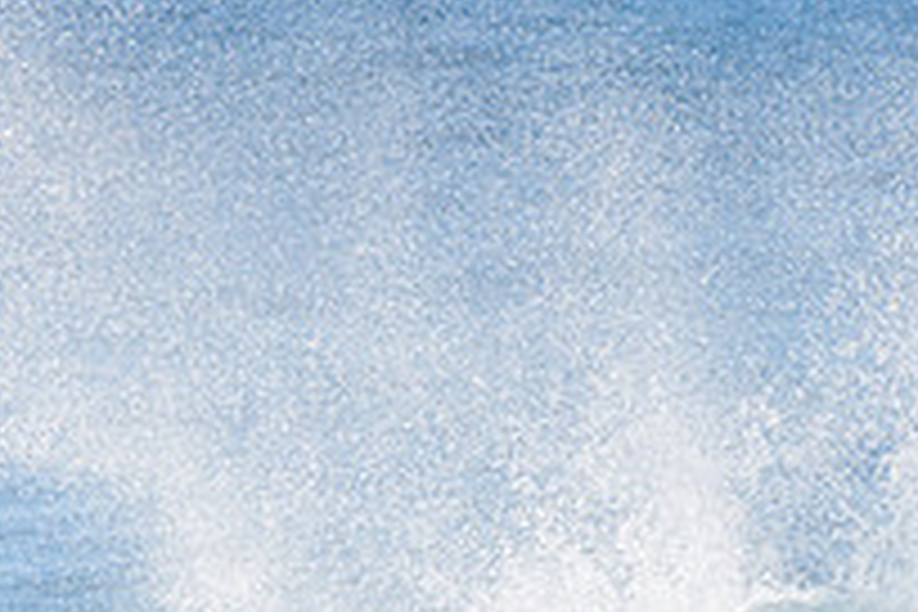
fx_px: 44494
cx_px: 590
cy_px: 857
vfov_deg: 0.8
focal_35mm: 1745
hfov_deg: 1.2
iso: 200
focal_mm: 500
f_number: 5.6
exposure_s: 1/2000
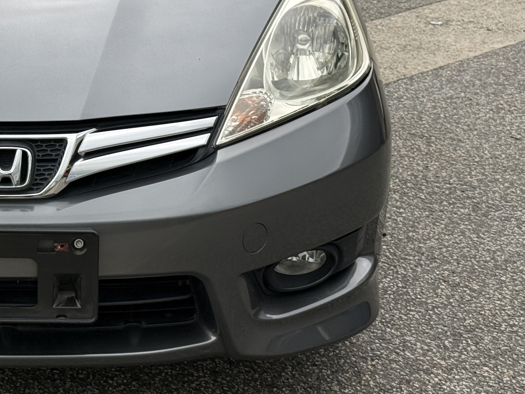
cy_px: 60
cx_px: 4
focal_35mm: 102
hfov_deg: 18.8
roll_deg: -1.4
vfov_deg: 14.4
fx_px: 1547
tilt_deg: -11.7
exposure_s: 1/541
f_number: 1.78
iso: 64
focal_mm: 6.76
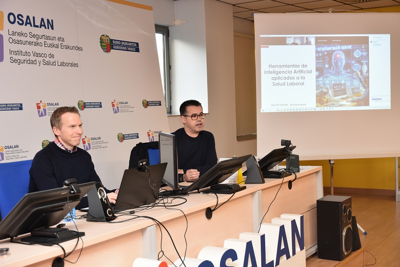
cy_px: 134
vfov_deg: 28.1
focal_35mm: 48
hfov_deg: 41.1
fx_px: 533
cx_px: 200
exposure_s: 1/80
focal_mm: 32
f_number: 3.2
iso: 400
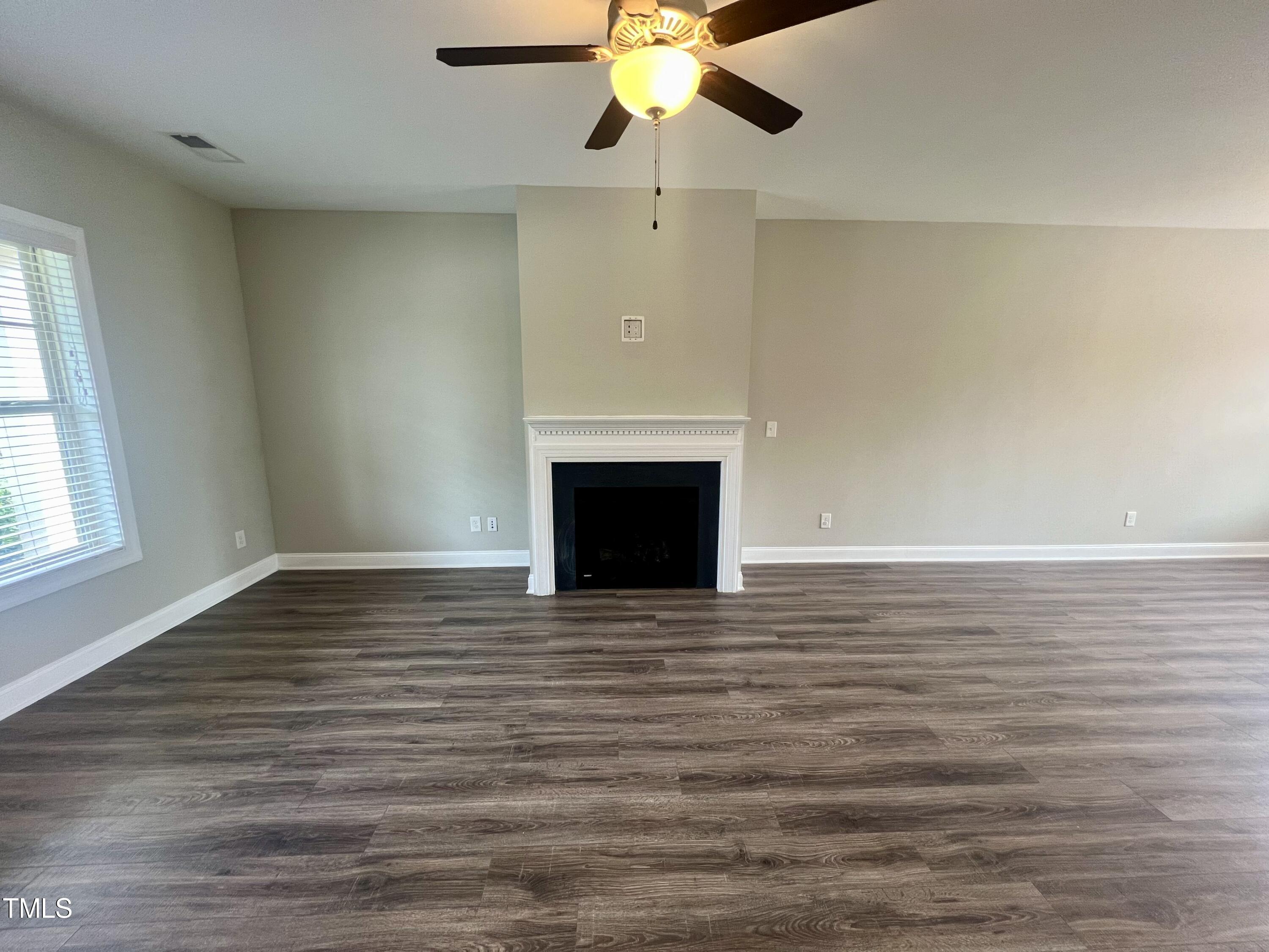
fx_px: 477
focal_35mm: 13
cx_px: 634
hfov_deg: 106.2
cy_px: 476
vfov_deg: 89.9
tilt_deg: -10.3
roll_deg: -0.3
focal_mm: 1.57
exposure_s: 1/60
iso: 125
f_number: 1.8
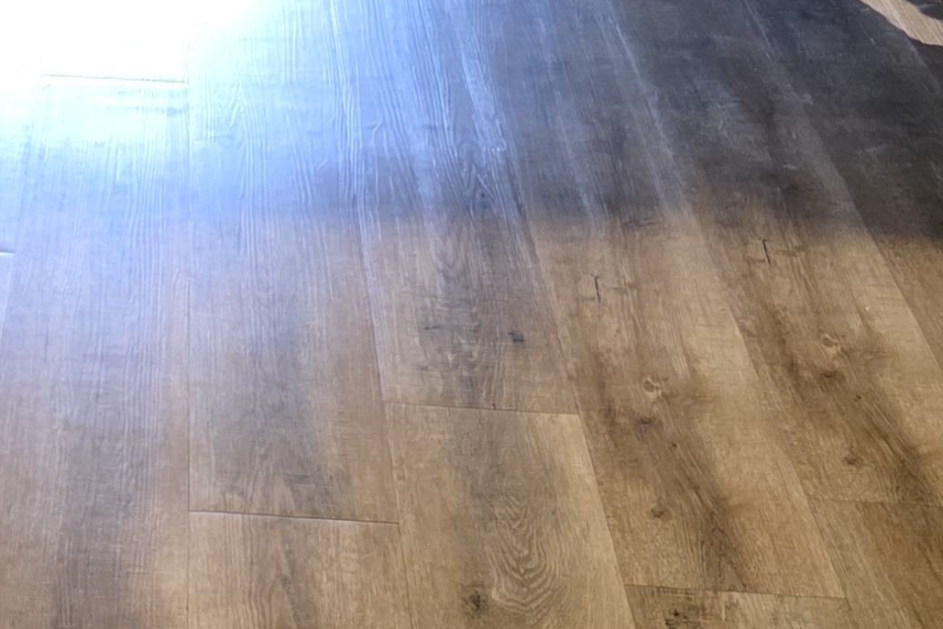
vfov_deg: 12.8
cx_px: -16
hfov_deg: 21.1
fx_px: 2436
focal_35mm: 93
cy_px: -642
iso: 1000
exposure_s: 1/120
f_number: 1.7
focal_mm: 6.3
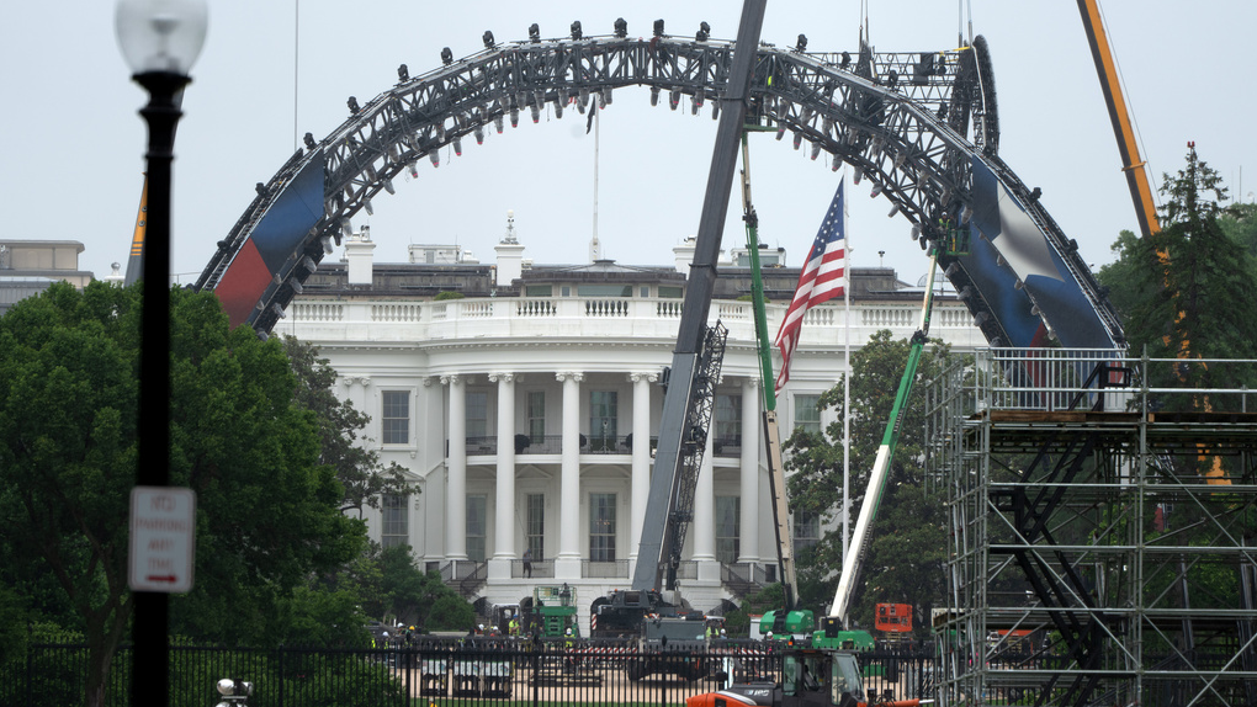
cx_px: 630
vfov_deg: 3.7
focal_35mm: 331
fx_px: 11034
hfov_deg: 6.5
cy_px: 387
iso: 160
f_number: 9
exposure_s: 1/200
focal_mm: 315
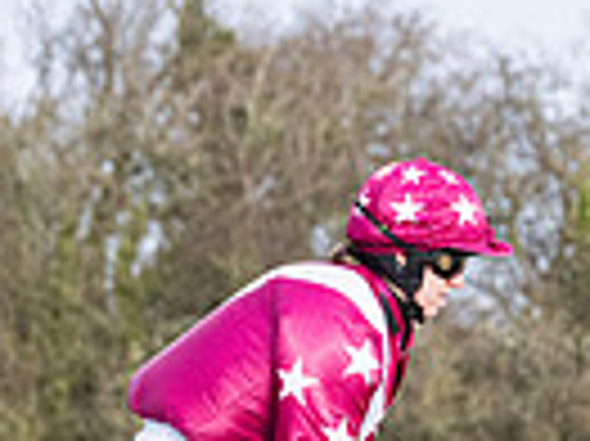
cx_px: 559
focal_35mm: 638
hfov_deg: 3.1
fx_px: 10864
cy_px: 756
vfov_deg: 2.3
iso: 800
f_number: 5
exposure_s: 1/2500
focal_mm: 115
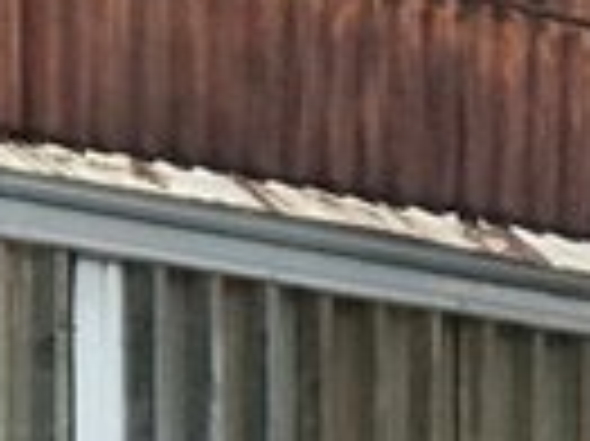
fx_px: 7578
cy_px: 1534
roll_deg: -2.3
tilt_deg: -4.1
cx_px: 865
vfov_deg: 3.2
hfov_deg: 4.4
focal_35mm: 445
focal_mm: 6.6
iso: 20
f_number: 2.8
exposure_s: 1/311
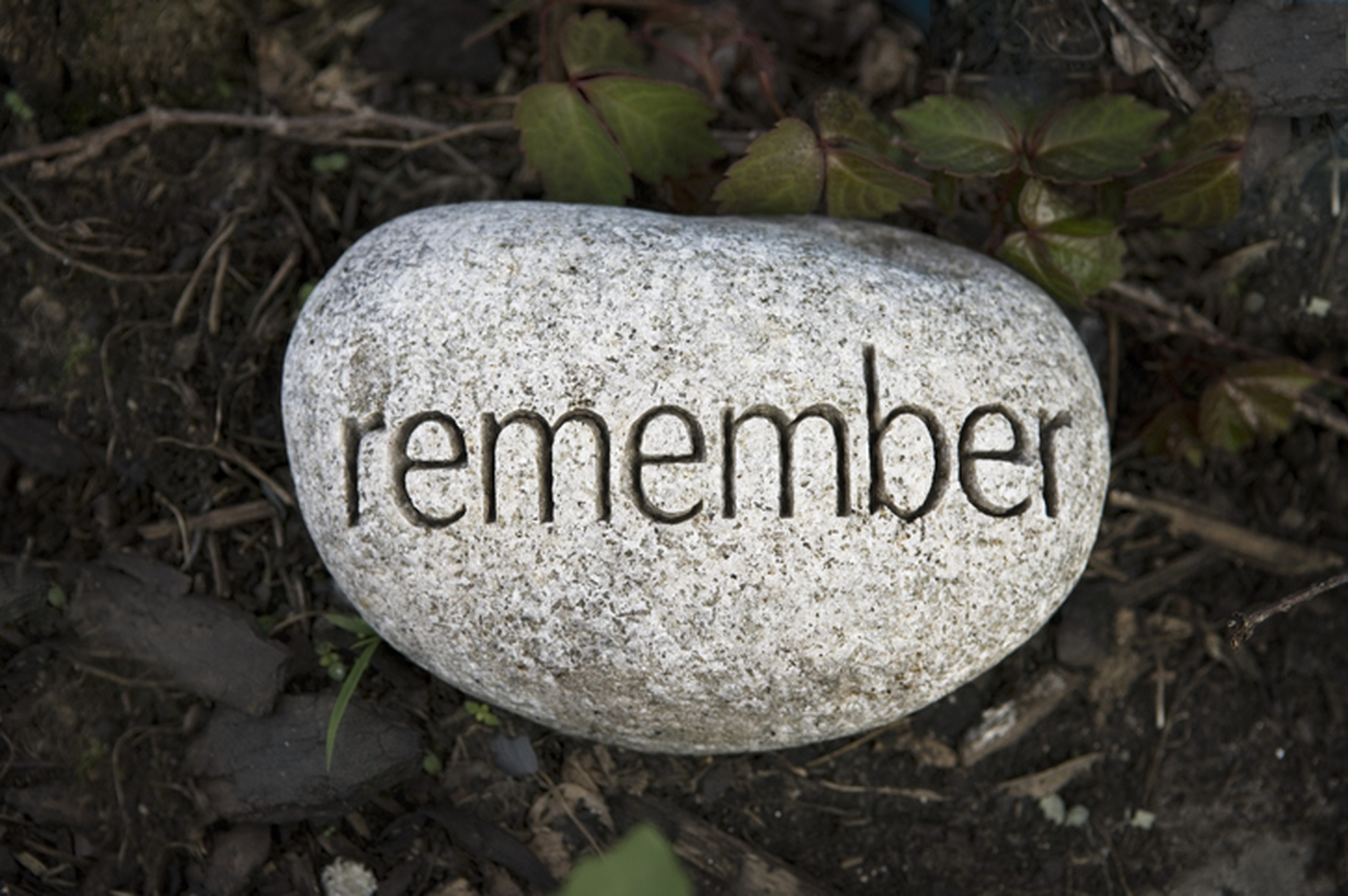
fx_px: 3086
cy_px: 448
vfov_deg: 16.5
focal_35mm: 82
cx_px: 674
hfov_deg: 24.6
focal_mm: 55
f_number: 4.5
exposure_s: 1/80
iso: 100
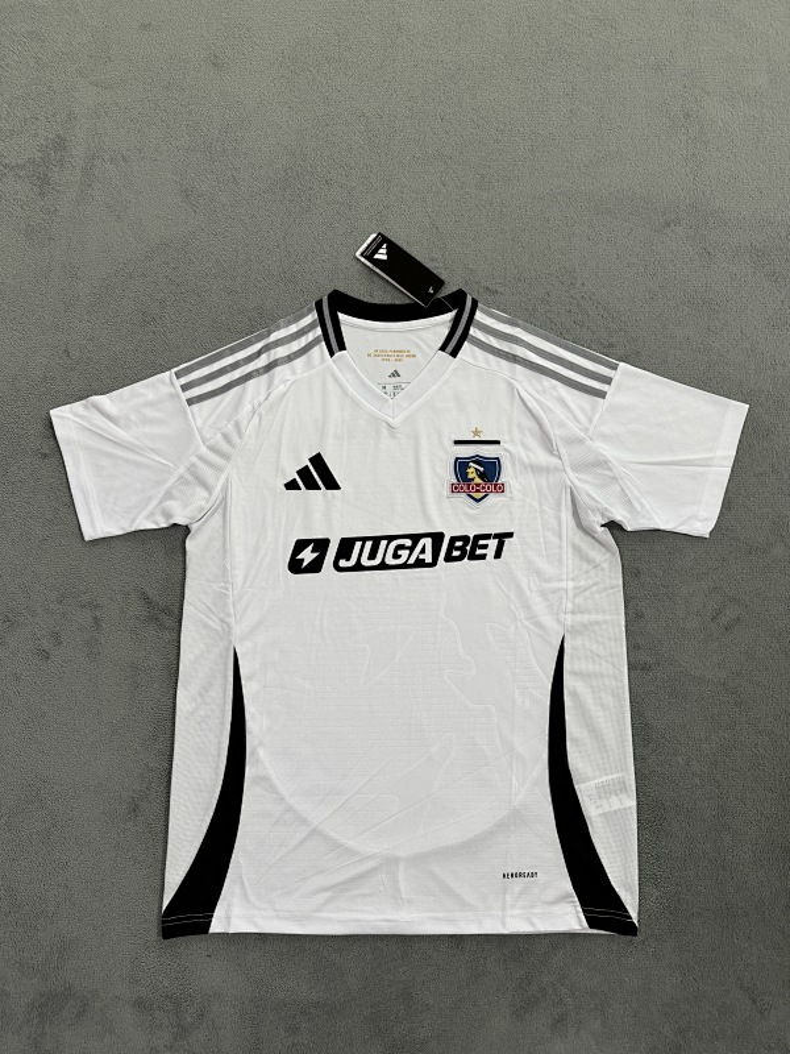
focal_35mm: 24
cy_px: 527
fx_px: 730
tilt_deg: -80.2
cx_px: 395
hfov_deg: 56.8
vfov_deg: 71.6
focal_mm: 6.76
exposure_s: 1/50
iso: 125
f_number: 1.78
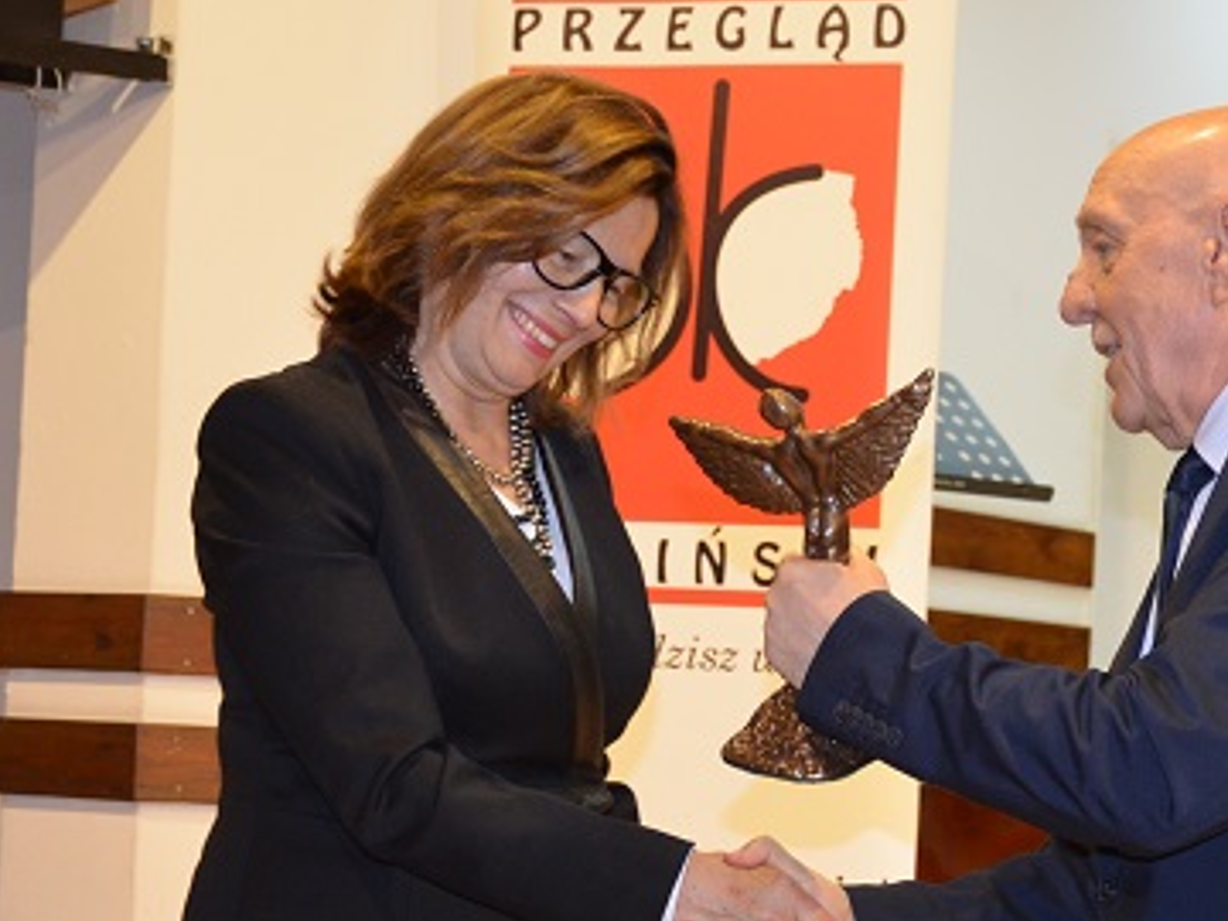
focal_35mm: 96
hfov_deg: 20.4
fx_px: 3406
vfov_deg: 15.4
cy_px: 623
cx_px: 805
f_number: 4.2
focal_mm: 30
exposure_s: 1/60
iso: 800
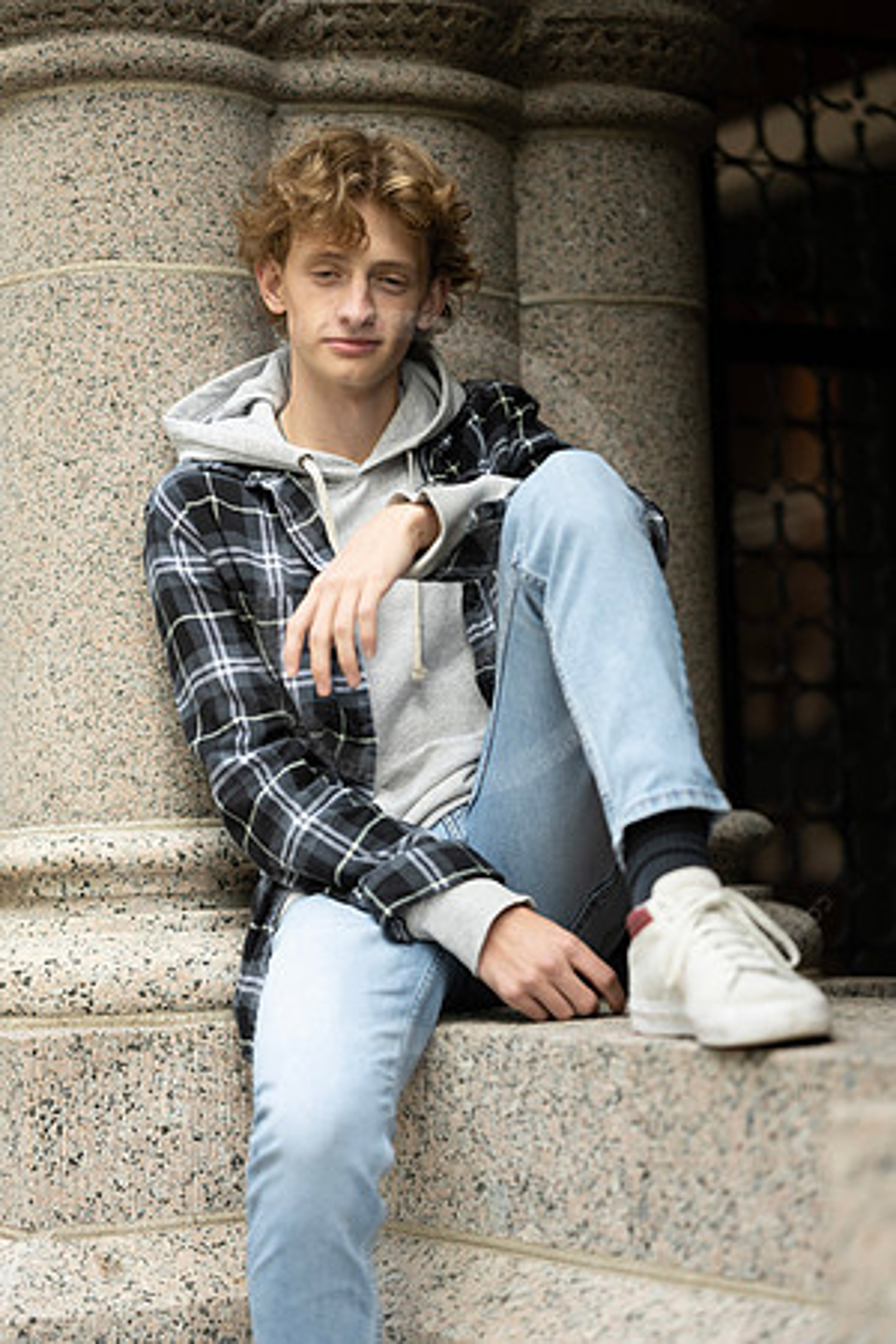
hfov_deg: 16.1
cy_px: 672
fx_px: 3173
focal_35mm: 85
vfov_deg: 23.9
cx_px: 448
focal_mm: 85
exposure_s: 1/320
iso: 160
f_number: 1.8
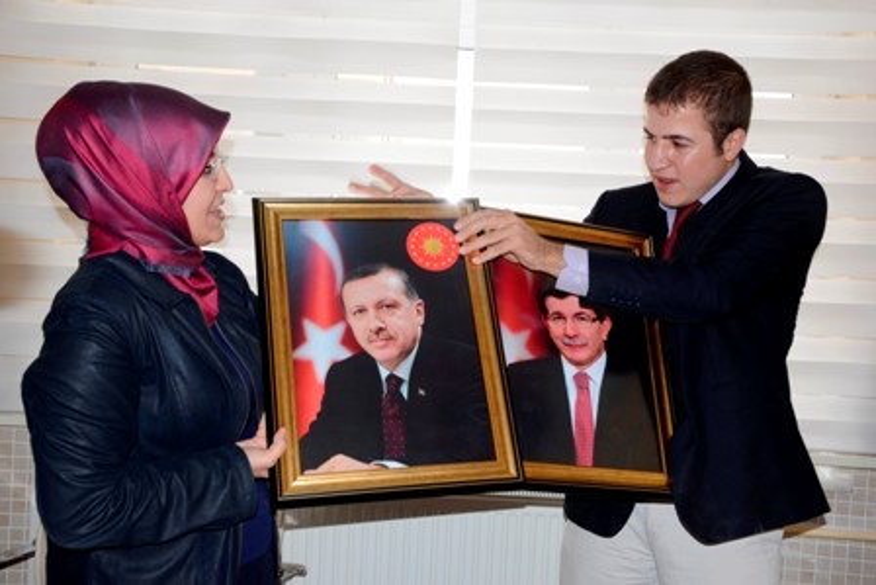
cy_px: 292
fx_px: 1071
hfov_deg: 44.5
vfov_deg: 30.5
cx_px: 438
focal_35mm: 44
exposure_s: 1/60
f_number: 14
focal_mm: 44
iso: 800
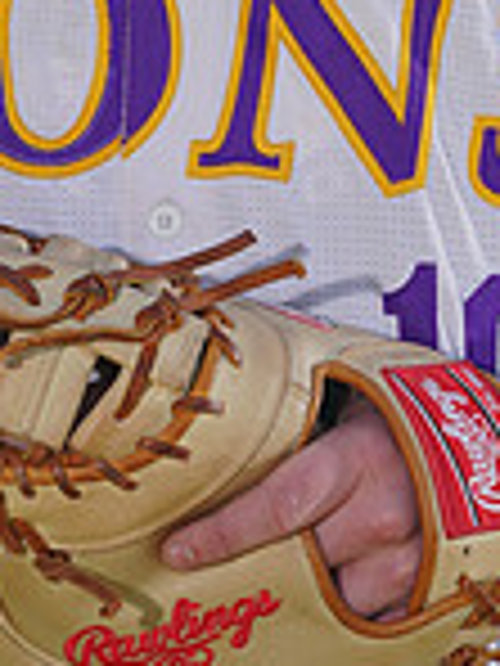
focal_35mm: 789
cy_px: -328
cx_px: 286
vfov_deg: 2.5
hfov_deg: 1.9
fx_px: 15195
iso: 100
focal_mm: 209
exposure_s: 1/250
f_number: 8
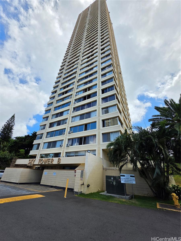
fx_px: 91
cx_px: 90
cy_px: 120
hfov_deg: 89.9
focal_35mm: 13
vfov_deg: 106.2
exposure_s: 1/2851
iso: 32
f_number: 1.9
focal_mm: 2.2
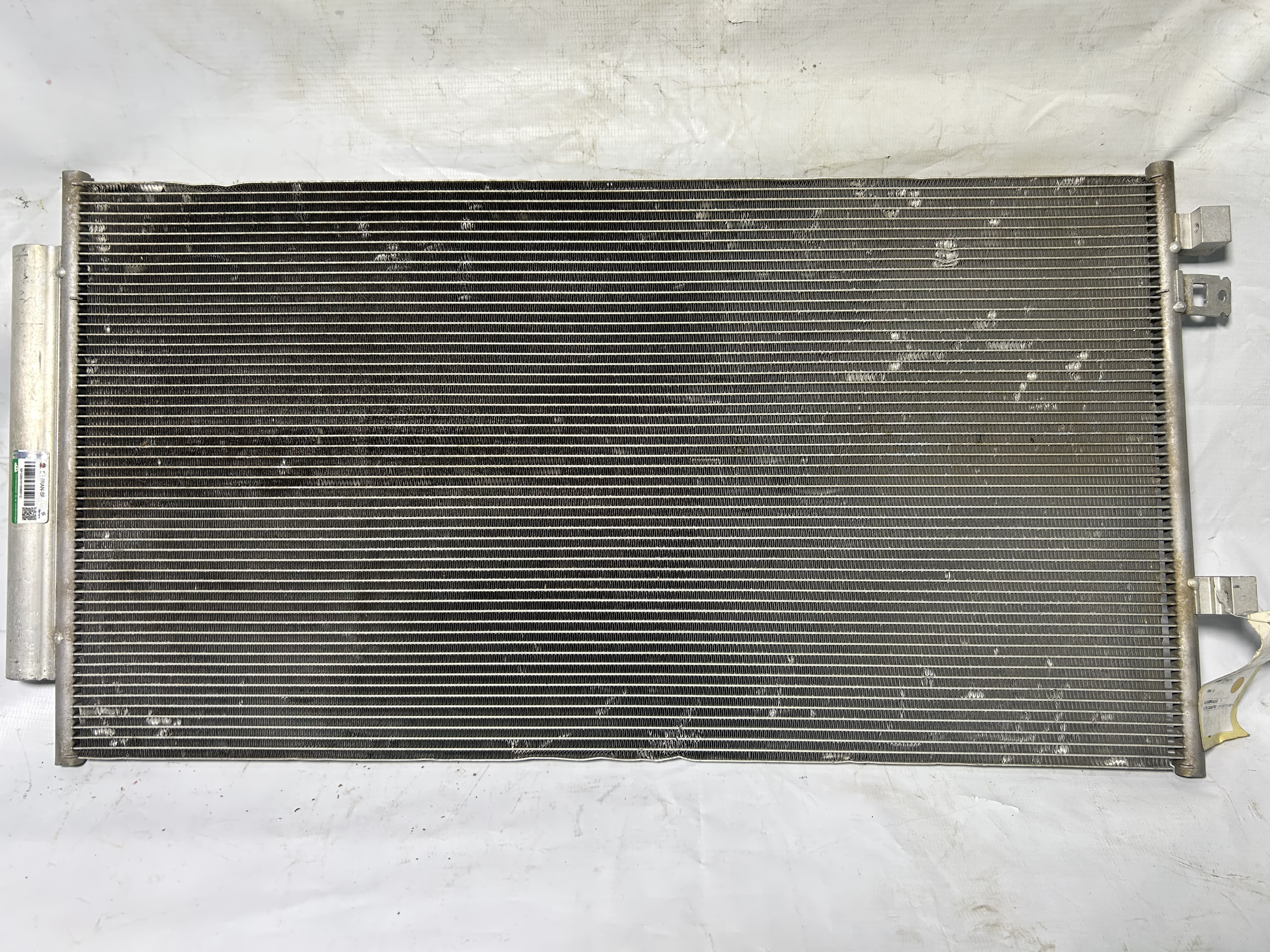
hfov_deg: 67.3
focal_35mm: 26
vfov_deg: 53.1
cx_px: 635
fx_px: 954
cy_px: 476
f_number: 1.5
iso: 40
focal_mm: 5.7
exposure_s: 1/165
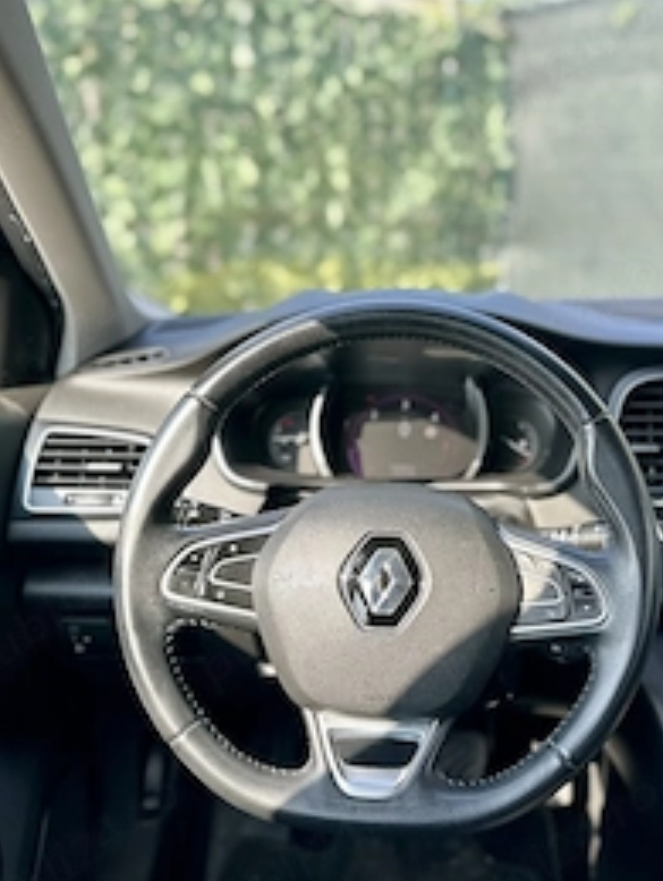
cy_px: 398
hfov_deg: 38.4
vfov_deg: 50.0
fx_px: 943
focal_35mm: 37
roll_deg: -1.2
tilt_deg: -8.8
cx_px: 428
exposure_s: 1/166
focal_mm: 6.86
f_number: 1.78
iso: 64
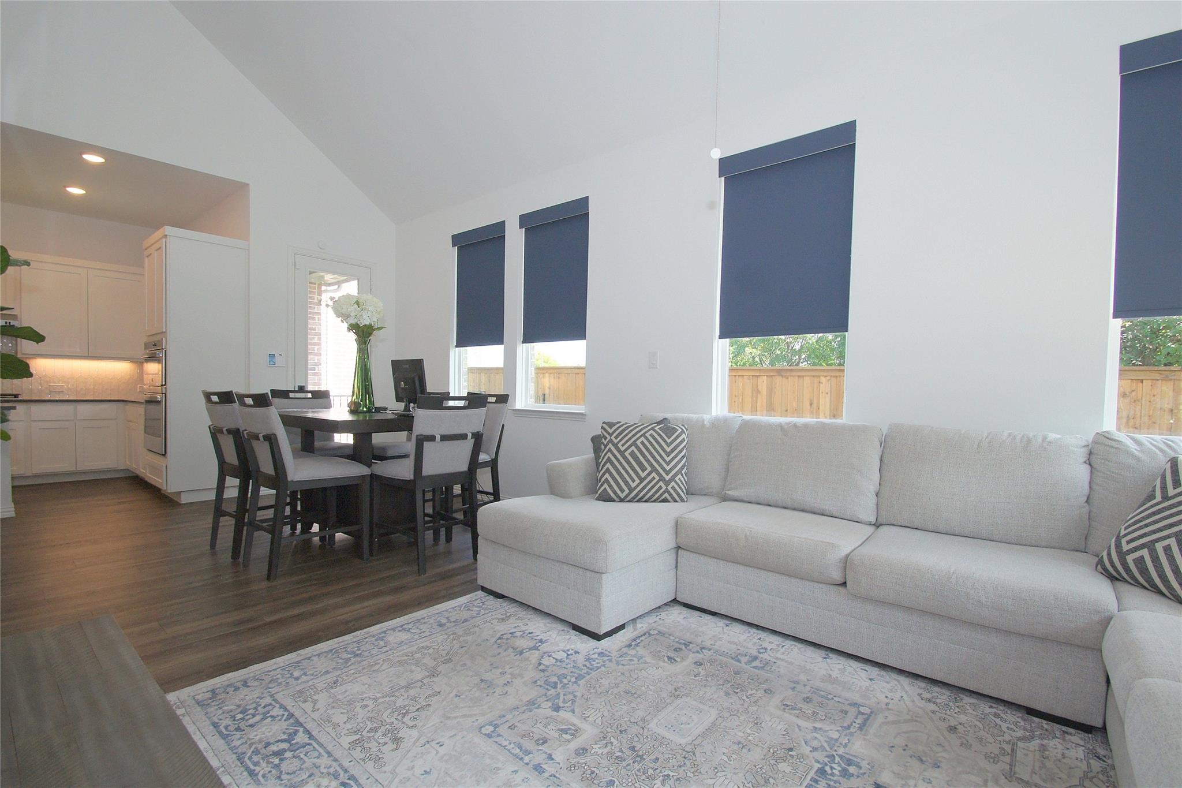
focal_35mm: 15
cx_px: 591
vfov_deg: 77.3
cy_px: 394
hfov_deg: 100.4
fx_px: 492
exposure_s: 1/160
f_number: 5.6
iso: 320
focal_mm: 10
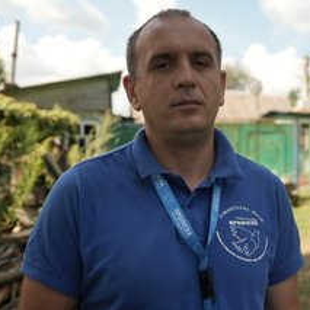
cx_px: 215
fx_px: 486
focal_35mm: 48
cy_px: 148
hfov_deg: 34.9
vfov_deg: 35.3
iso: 100
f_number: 2.8
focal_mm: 30
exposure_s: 1/160
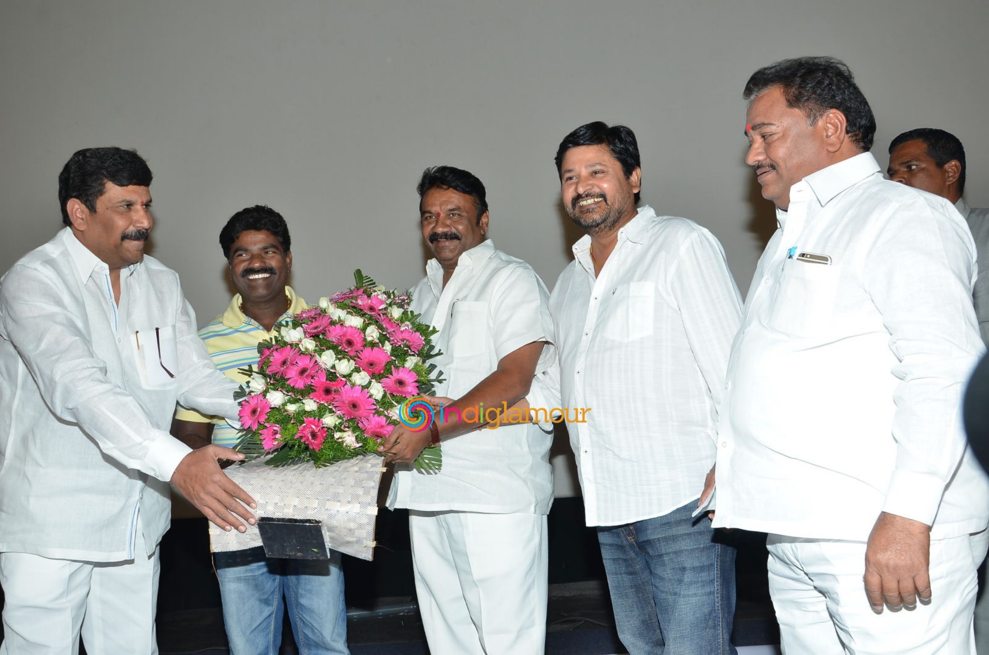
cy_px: 328
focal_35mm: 32
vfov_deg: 41.5
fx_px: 864
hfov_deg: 59.6
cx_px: 494
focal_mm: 21
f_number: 6.3
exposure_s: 1/125
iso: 320
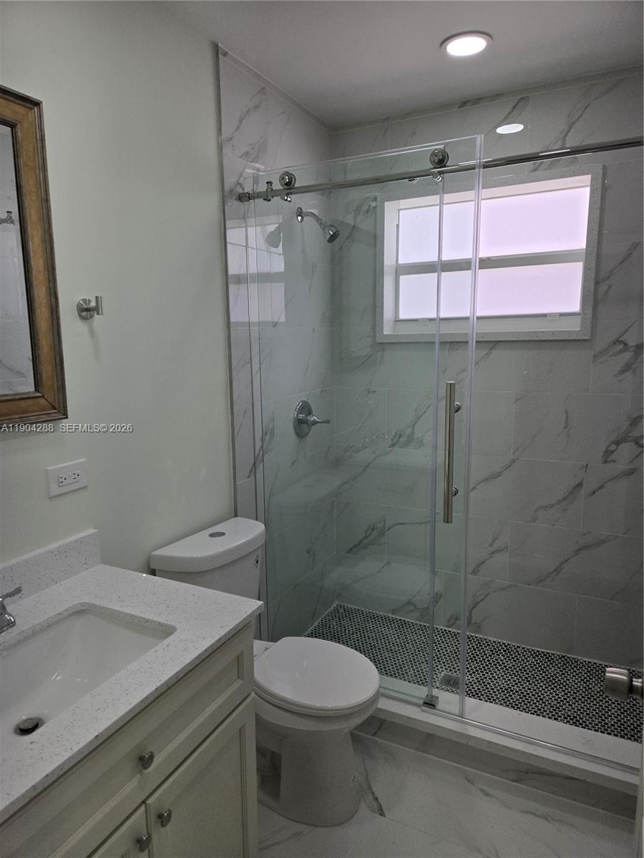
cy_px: 429
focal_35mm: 23
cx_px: 322
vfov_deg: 73.9
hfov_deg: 58.9
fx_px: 571
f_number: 1.8
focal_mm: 5.4
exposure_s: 1/668
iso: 80
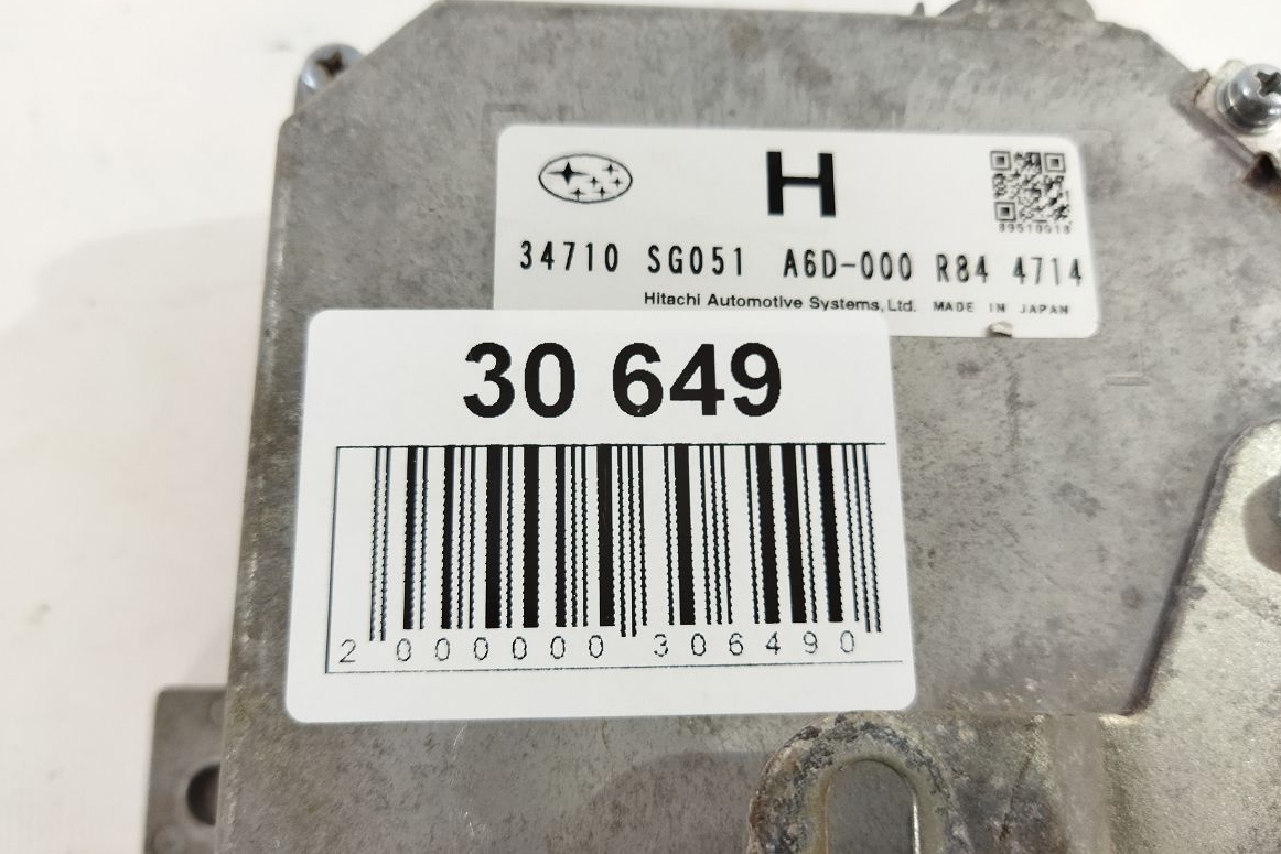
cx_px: 652
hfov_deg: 63.6
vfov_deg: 44.9
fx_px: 1032
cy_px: 455
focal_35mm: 29
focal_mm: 4.71
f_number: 1.79
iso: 247
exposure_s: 1/50
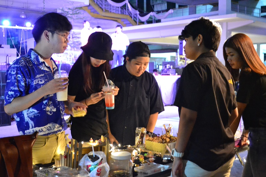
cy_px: 88
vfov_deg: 26.5
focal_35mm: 51
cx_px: 133
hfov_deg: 38.9
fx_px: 377
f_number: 5
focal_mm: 34
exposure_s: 1/10
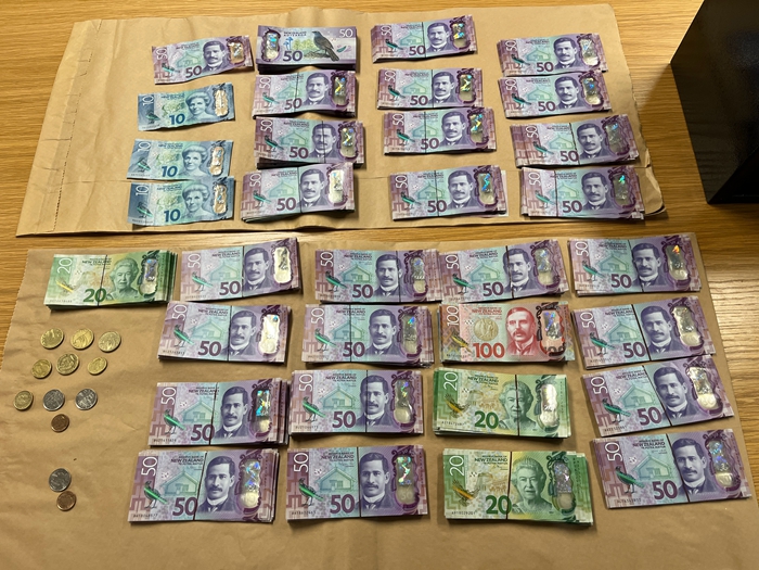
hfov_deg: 67.3
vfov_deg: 53.1
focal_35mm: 26
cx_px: 380
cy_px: 285
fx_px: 570
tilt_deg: -66.5
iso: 125
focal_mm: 5.1
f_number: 1.6
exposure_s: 1/96
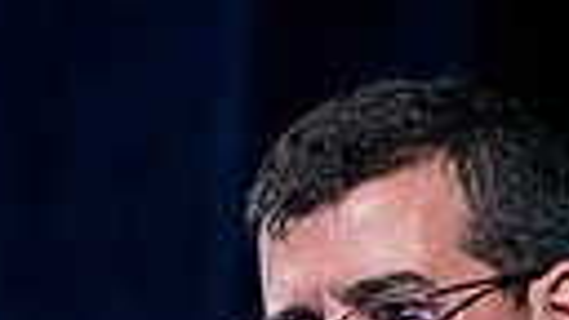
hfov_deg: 3.0
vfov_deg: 1.7
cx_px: 84
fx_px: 10878
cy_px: 744
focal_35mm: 721
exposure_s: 1/125
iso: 3200
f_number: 3.5
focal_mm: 152
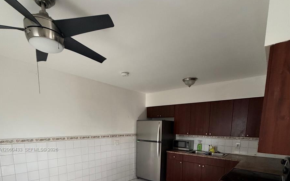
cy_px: 150
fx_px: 158
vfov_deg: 54.7
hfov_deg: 85.1
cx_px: 144
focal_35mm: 20
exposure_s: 1/67
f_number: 2.2
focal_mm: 2.22
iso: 320
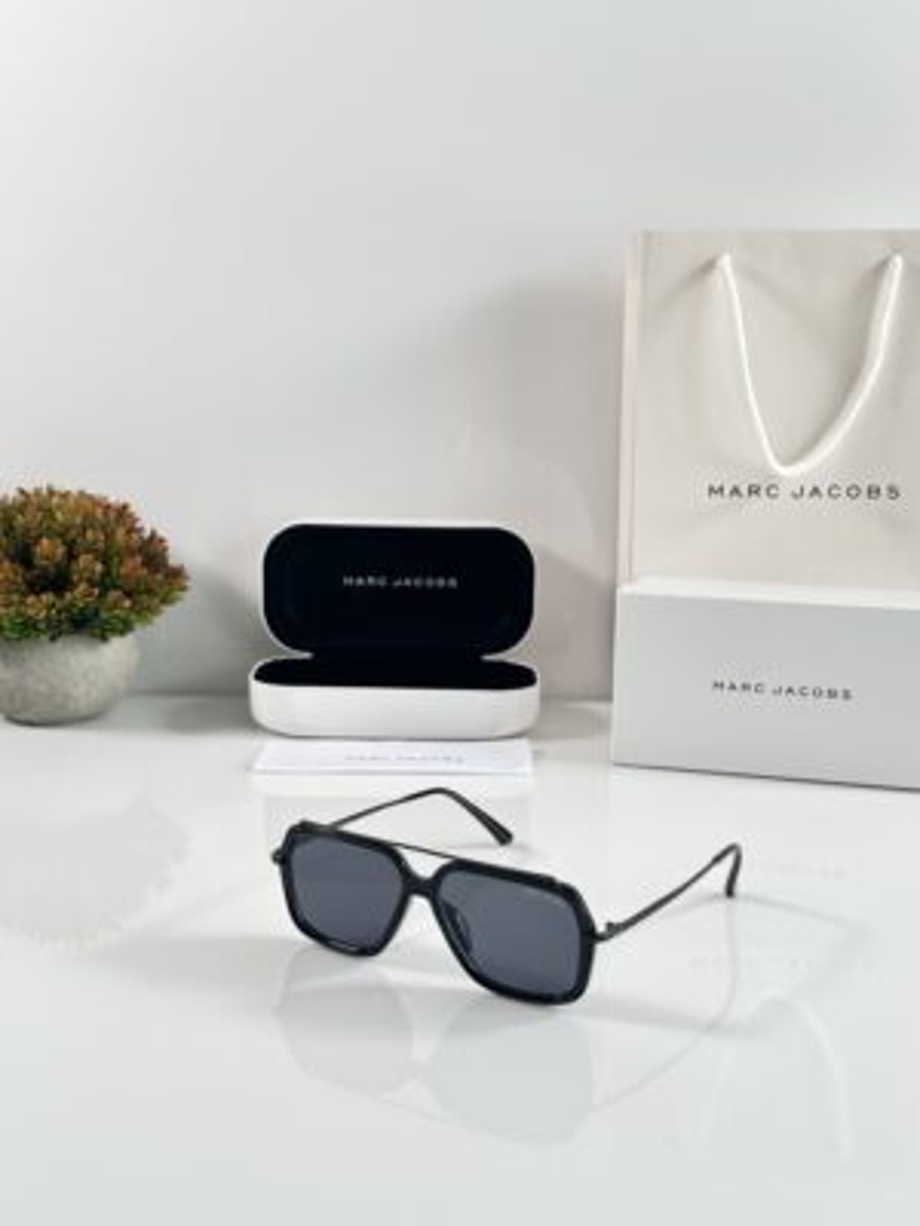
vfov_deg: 39.7
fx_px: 1701
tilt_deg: -10.8
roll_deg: -0.8
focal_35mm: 48
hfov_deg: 30.3
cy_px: 613
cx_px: 460
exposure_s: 1/100
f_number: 1.78
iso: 64
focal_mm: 6.86
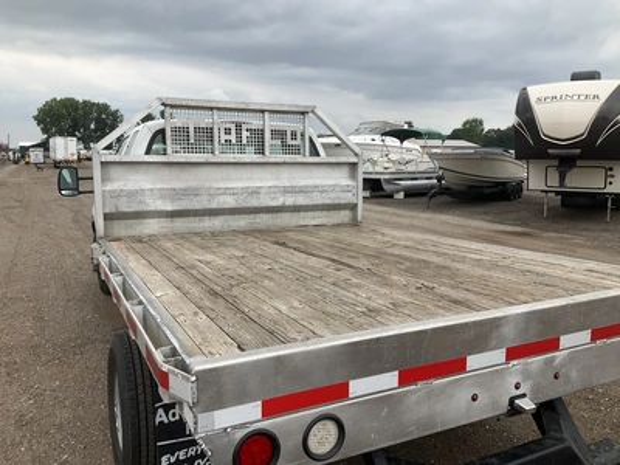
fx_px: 519
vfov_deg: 48.2
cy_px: 232
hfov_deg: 61.7
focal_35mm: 29
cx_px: 310
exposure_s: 1/883
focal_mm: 3
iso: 25
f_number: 1.8
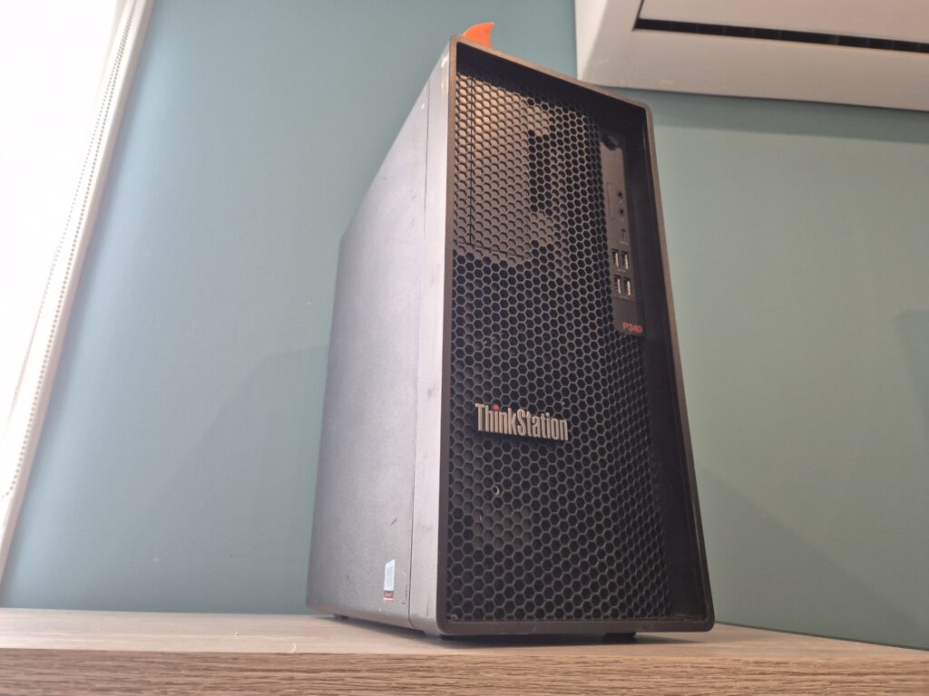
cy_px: 348
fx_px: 617
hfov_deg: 73.9
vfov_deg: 58.9
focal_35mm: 23
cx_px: 464
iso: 250
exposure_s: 1/100
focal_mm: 5.4
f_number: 1.8
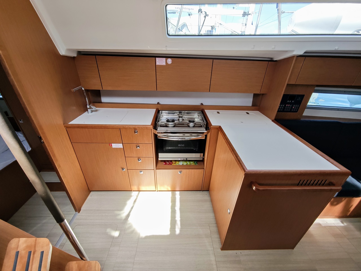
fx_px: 146
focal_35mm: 14
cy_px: 136
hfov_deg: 102.1
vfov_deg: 85.7
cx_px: 180
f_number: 2.2
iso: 80
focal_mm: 2.16
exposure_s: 1/79.9
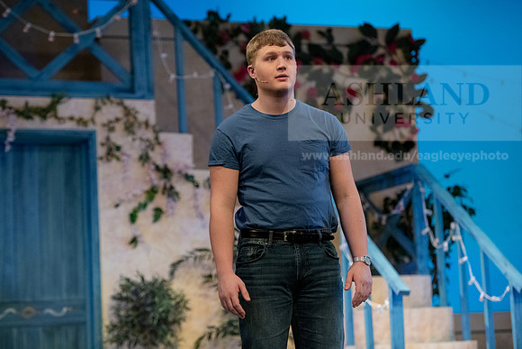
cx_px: 261
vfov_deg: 12.5
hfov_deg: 18.6
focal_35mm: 110
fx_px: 1595
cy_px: 174
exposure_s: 1/400
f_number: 3.2
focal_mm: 110
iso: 4000
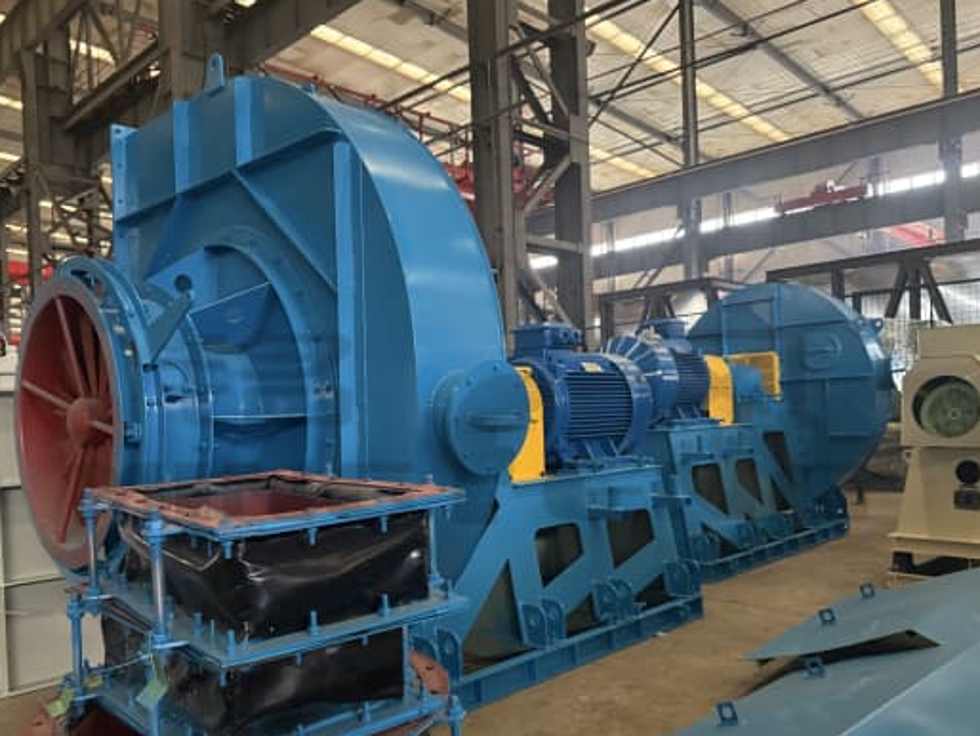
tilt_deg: -0.5
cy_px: 423
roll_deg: -1.1
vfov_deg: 49.6
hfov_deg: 63.4
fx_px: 793
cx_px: 471
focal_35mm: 28
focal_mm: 6.76
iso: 1000
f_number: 1.78
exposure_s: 1/36
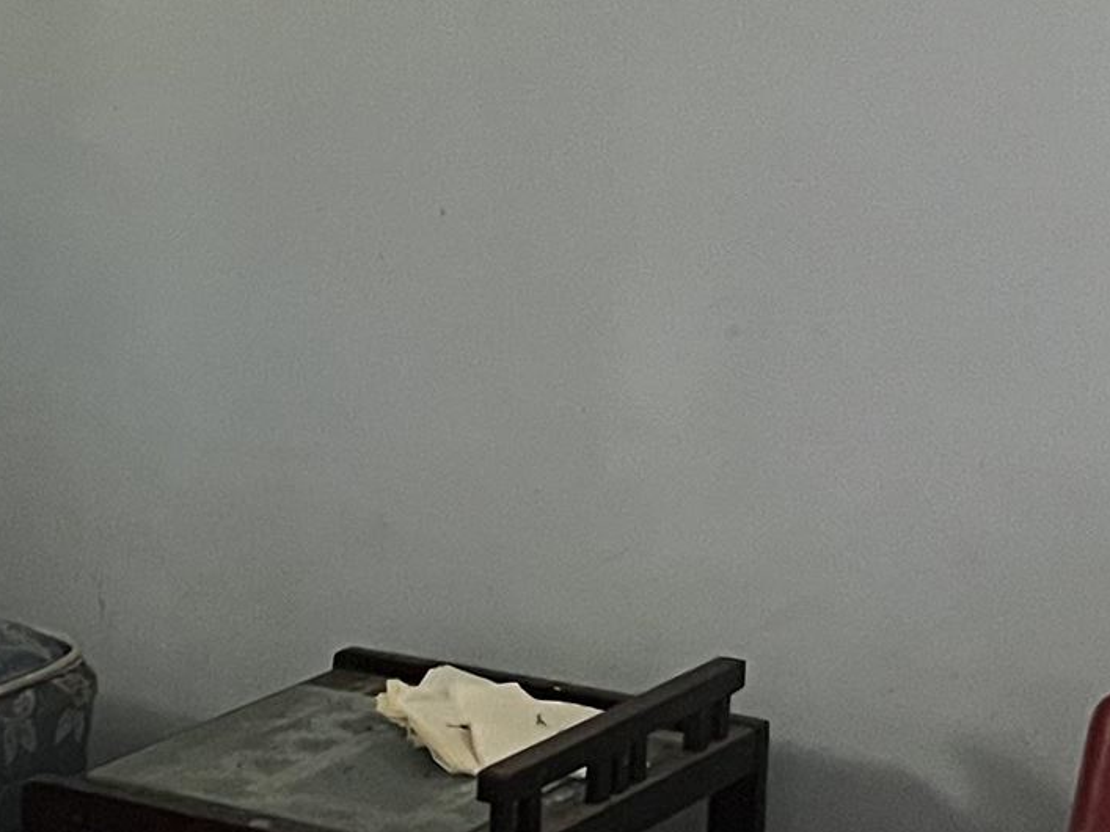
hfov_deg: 15.7
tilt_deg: -8.2
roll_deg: +0.9
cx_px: -647
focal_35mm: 113
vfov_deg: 13.1
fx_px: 3623
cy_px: 391
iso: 640
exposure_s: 1/30
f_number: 1.6
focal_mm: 5.1
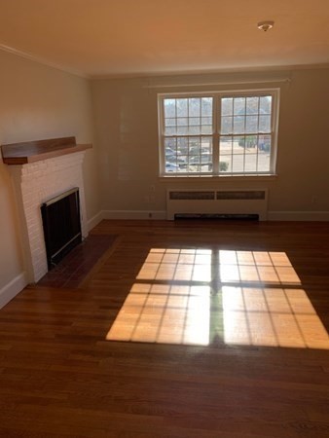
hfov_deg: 53.1
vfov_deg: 67.3
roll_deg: +1.8
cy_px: 219
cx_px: 164
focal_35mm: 26
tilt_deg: -14.3
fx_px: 329
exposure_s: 1/497
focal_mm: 4.25
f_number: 1.8
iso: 25
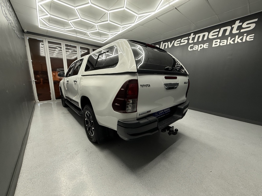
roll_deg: -1.1
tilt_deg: -11.3
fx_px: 106
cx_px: 131
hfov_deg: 102.1
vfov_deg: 85.7
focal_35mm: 14
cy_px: 98
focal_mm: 2.22
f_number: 2.2
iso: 100
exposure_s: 1/100
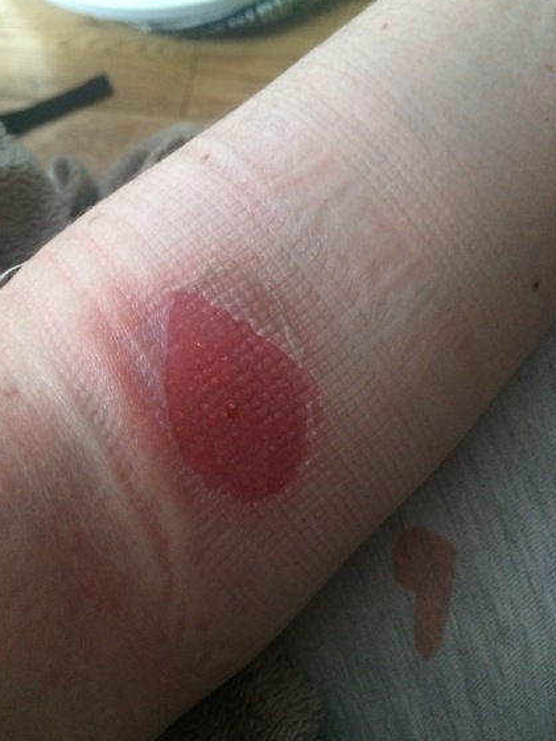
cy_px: 369
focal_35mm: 31
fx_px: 664
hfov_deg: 45.4
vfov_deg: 58.3
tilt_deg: -77.6
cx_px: 267
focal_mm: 4.15
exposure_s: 1/33
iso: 320
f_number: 2.2
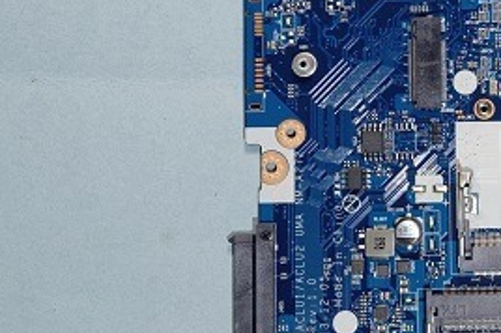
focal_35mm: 126
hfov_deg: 15.8
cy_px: 34
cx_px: 570
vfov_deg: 10.8
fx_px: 1751
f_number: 8
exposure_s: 1/6
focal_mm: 30
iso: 100
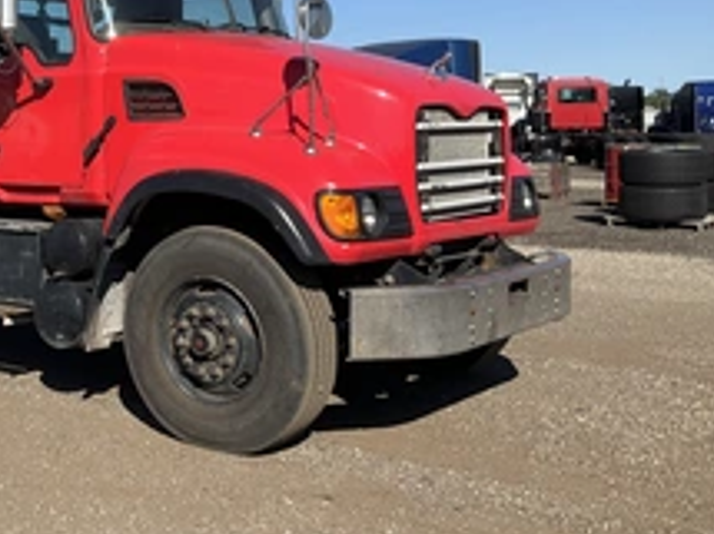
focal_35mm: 54
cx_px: 70
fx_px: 1113
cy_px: 123
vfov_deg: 26.6
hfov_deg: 33.6
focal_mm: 3
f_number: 1.8
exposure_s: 1/2058
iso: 25
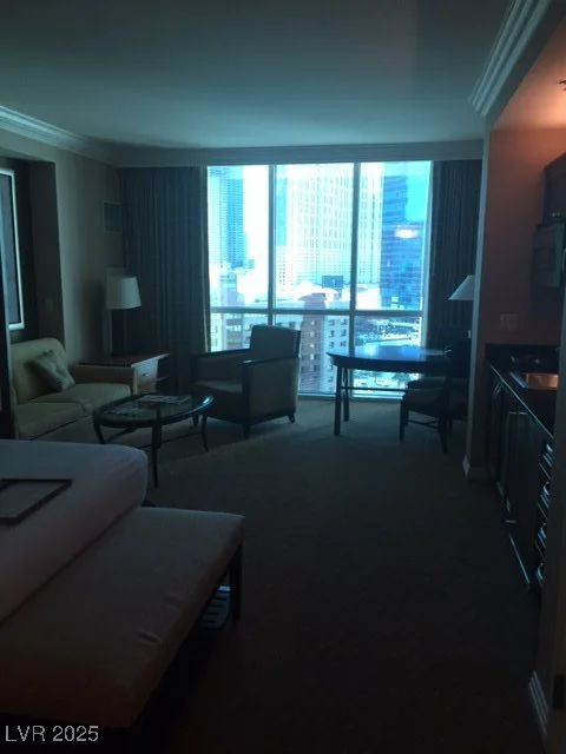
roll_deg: -1.3
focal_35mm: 29
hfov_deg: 48.2
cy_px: 377
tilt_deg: -8.6
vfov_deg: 61.7
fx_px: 632
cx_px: 283
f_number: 2.2
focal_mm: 4.15
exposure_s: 1/30
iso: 50
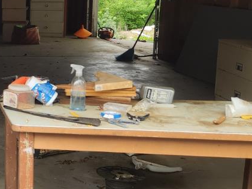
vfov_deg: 17.9
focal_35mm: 82
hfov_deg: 19.1
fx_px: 597
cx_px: -181
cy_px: 61
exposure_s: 1/180
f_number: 1.8
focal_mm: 5.4
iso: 20
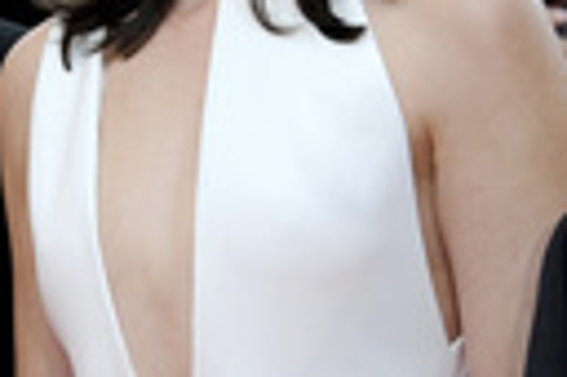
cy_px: 106
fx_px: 6198
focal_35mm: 394
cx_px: 275
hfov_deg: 5.2
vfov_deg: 3.5
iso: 640
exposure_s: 1/250
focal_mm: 112
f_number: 6.3
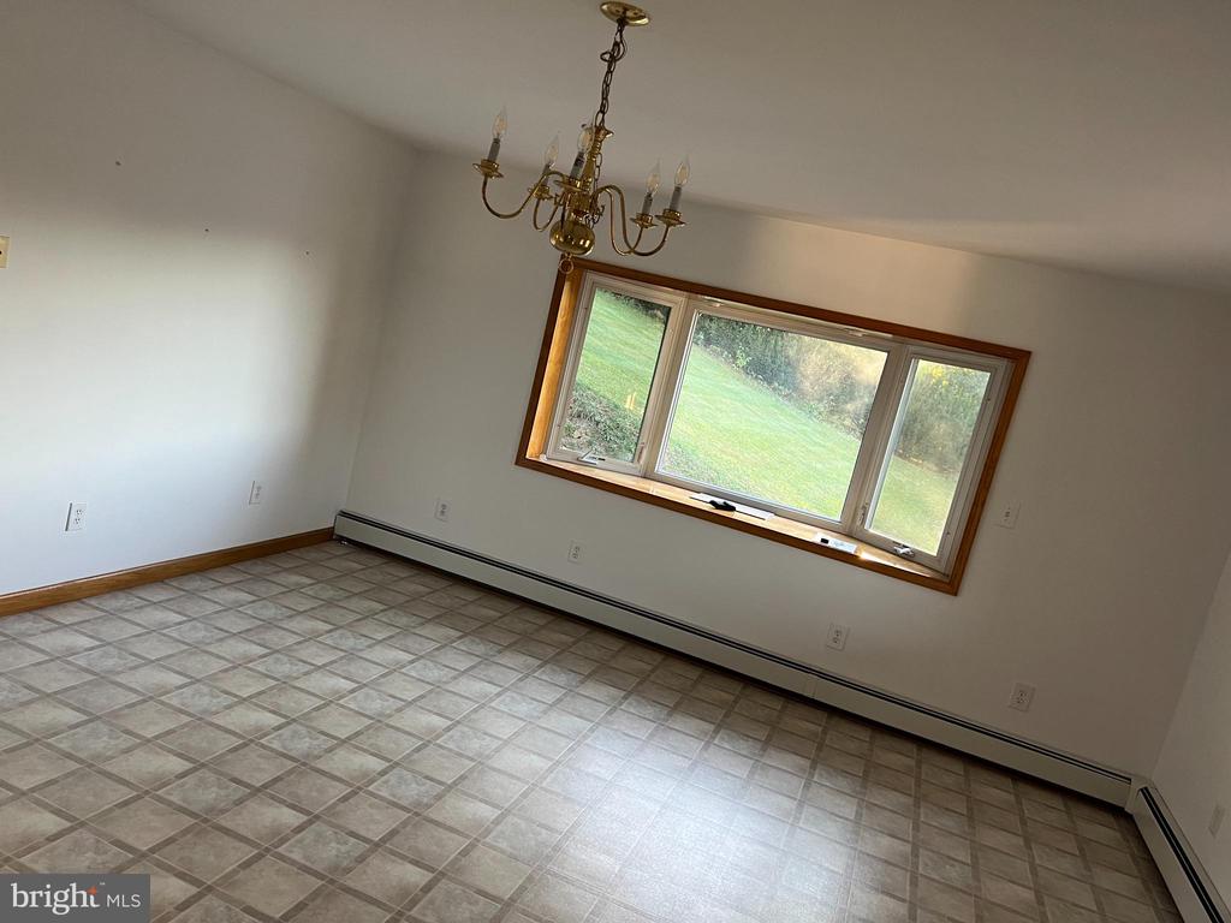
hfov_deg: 67.3
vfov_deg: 53.1
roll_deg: -13.6
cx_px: 616
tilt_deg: -9.1
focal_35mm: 26
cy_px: 462
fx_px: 925
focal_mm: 5.7
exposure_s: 1/60
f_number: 1.5
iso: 80
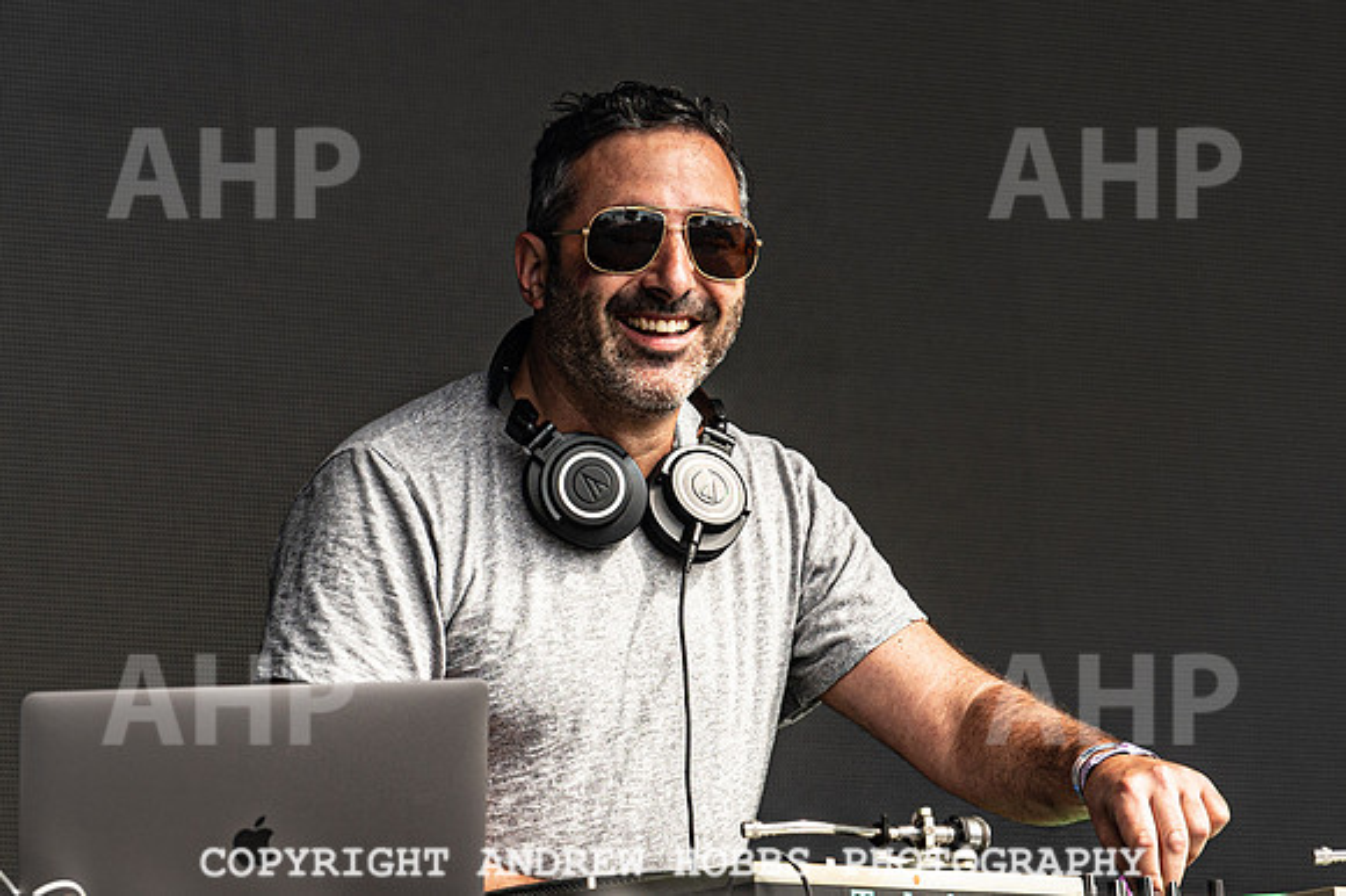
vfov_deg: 3.8
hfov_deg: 5.7
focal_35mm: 363
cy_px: 365
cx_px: 549
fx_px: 13555
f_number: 5
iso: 280
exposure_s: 1/1000
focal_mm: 200
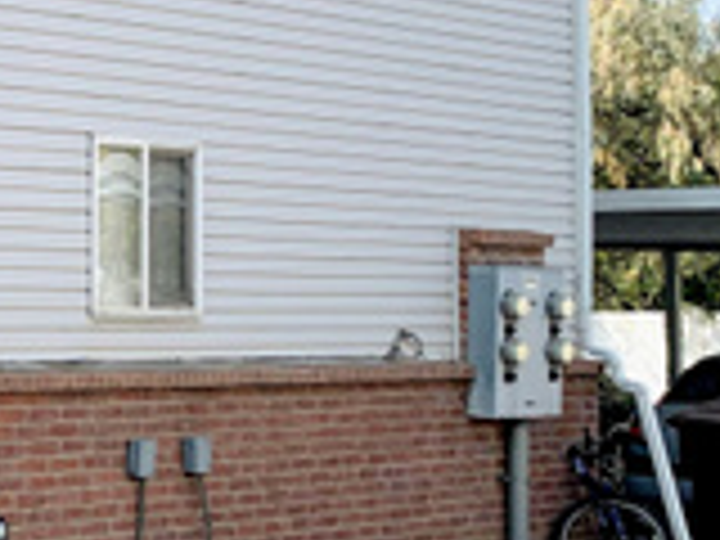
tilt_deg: +6.4
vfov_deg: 14.2
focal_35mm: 104
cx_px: -490
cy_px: 122
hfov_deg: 16.5
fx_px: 2163
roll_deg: -0.5
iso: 25
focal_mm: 4.25
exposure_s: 1/1779
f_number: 1.8
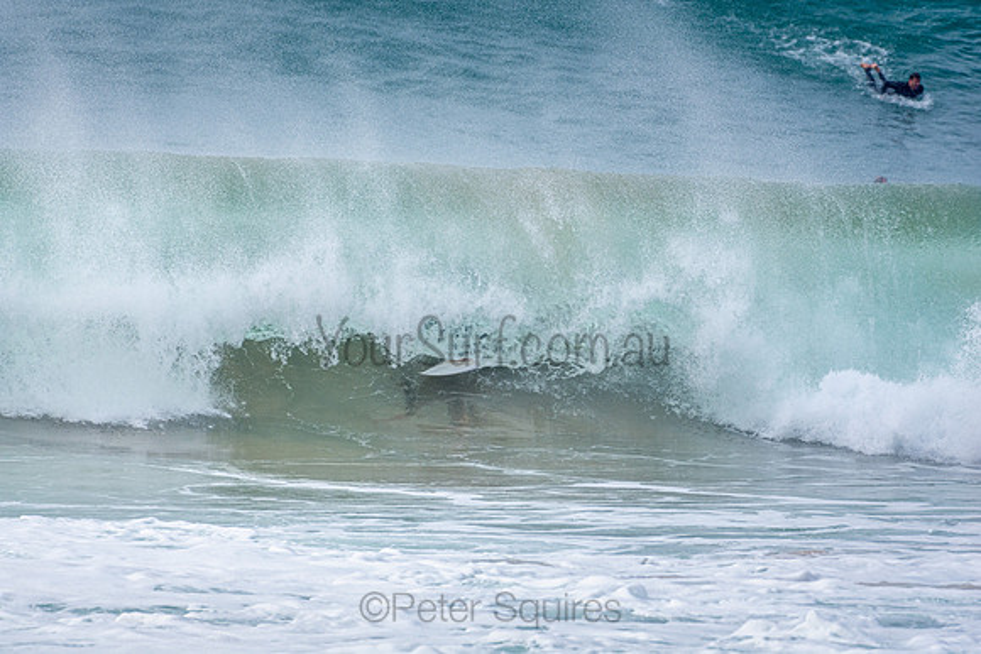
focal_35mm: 750
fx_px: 20441
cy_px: 327
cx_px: 490
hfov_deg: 2.7
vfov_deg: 1.8
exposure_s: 1/640
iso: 140
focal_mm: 500
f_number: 5.6
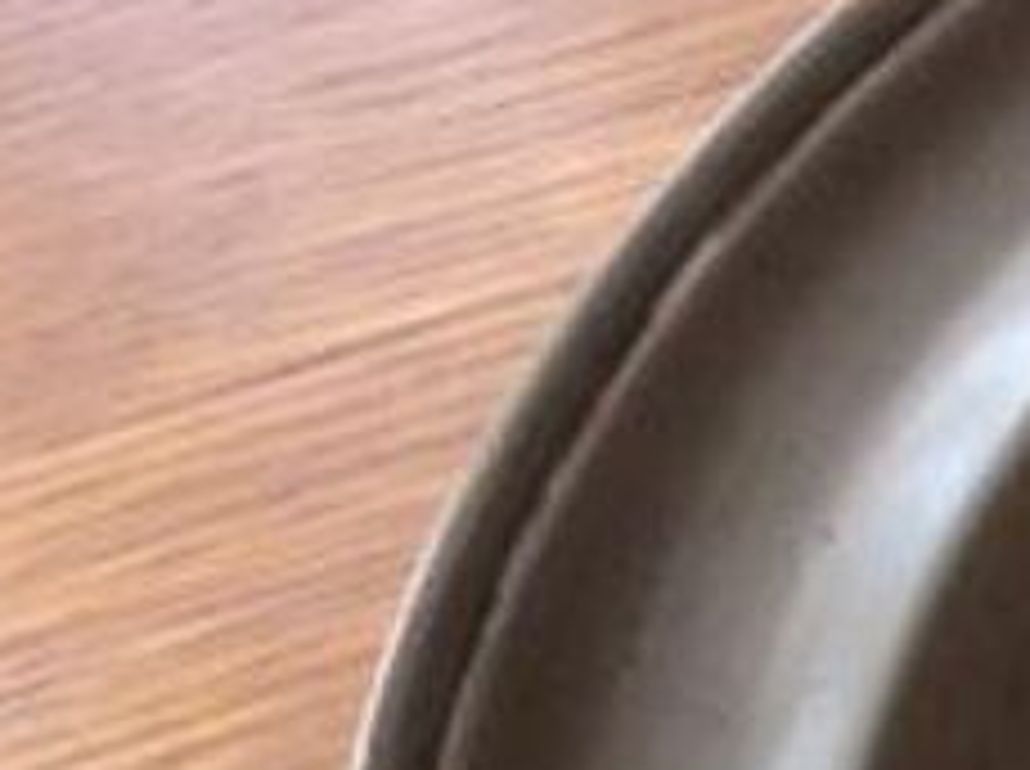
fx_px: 4159
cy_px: 1214
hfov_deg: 12.4
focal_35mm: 140
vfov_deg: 10.2
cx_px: 2069
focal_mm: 3.3
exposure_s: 1/25
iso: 50
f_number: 2.4
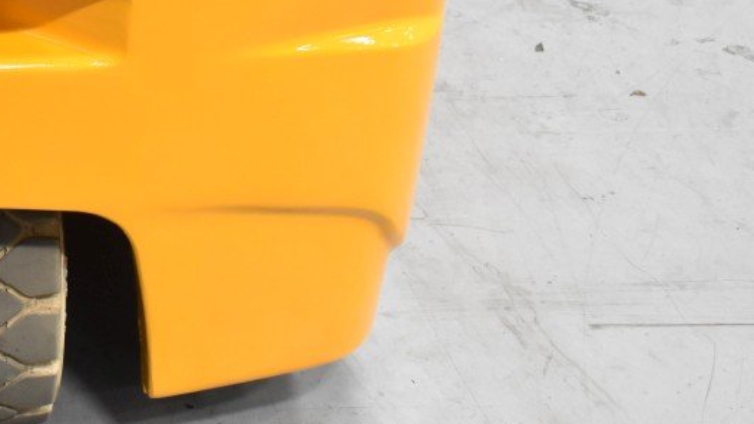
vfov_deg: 13.8
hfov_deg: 23.1
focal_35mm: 86
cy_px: -47
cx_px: -95
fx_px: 1720
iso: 1600
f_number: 5
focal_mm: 24
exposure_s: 1/40
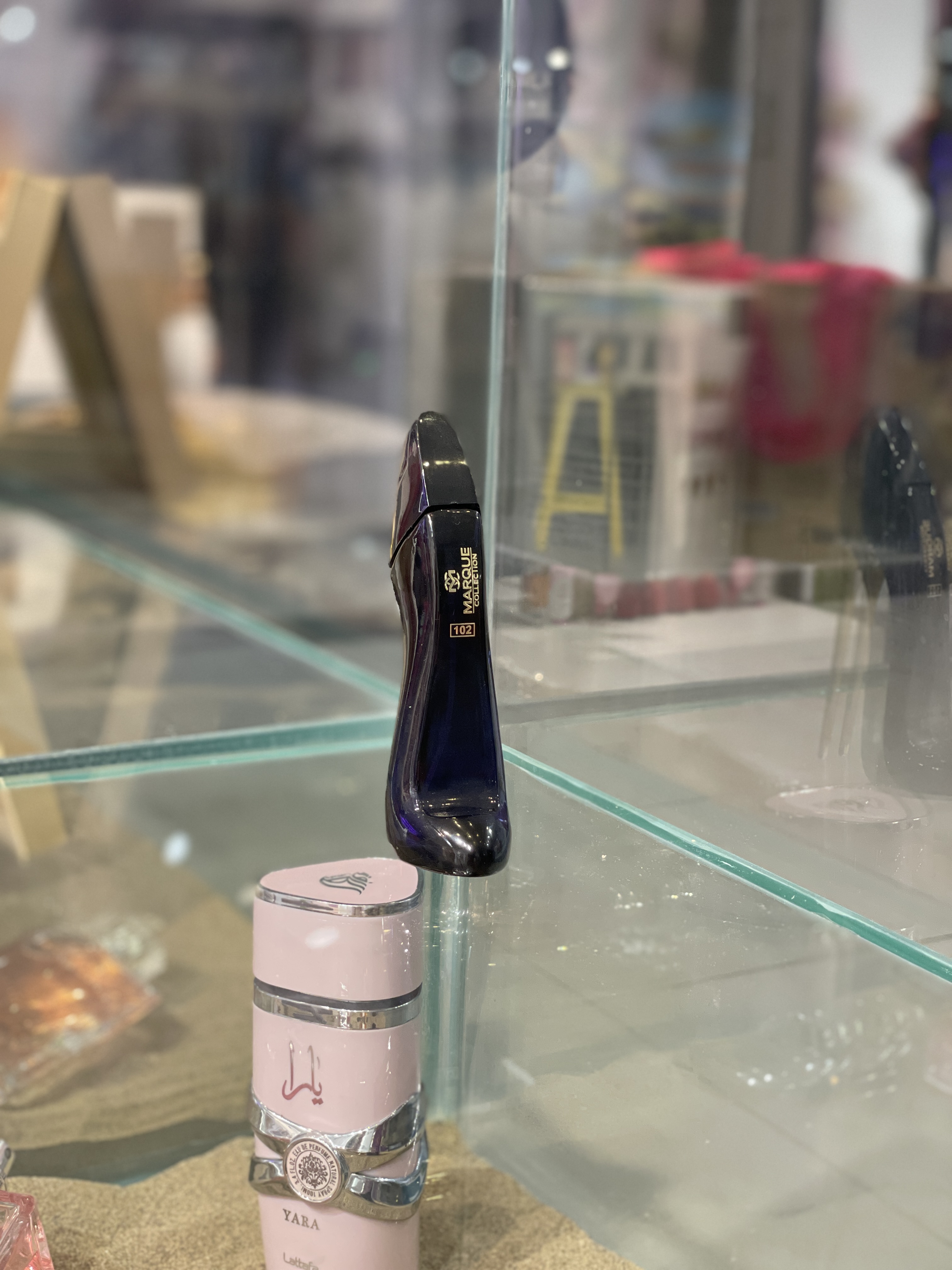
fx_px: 1907
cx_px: 476
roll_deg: -1.9
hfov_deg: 28.0
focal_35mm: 52
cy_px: 635
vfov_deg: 36.8
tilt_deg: -11.1
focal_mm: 6
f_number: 2
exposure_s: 1/100
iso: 250
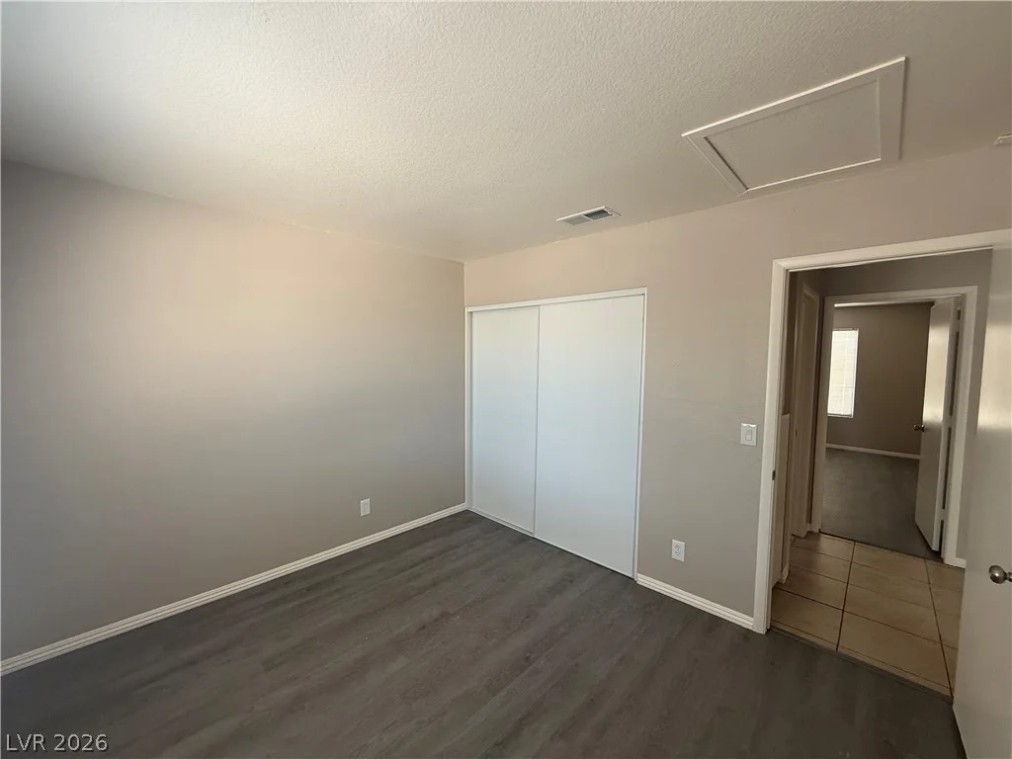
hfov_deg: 102.1
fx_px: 409
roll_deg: -1.1
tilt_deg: -3.6
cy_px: 380
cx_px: 506
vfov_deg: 85.7
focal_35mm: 14
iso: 125
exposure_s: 1/99
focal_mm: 2.22
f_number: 2.2
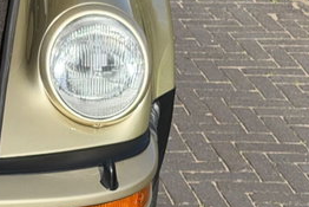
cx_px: -169
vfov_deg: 7.0
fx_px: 1675
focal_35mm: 195
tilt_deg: -17.5
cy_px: -83
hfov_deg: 10.2
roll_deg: -1.4
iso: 100
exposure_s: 1/5587
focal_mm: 6.76
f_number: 1.78
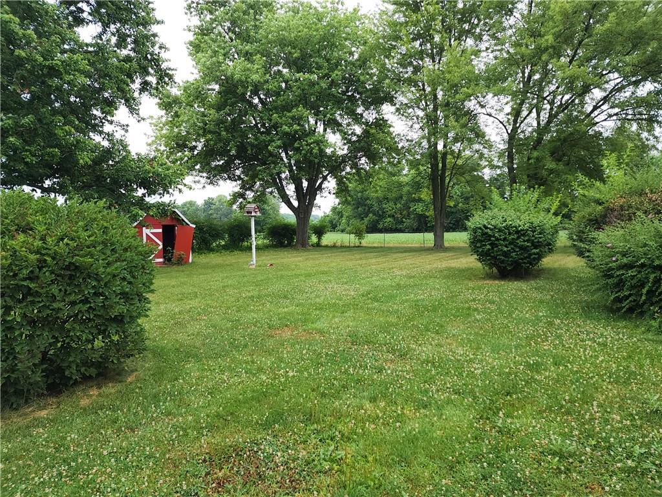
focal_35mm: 23
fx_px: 440
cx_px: 331
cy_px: 248
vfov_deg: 58.9
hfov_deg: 73.9
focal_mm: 6.4
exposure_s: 1/140
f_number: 1.8
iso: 12
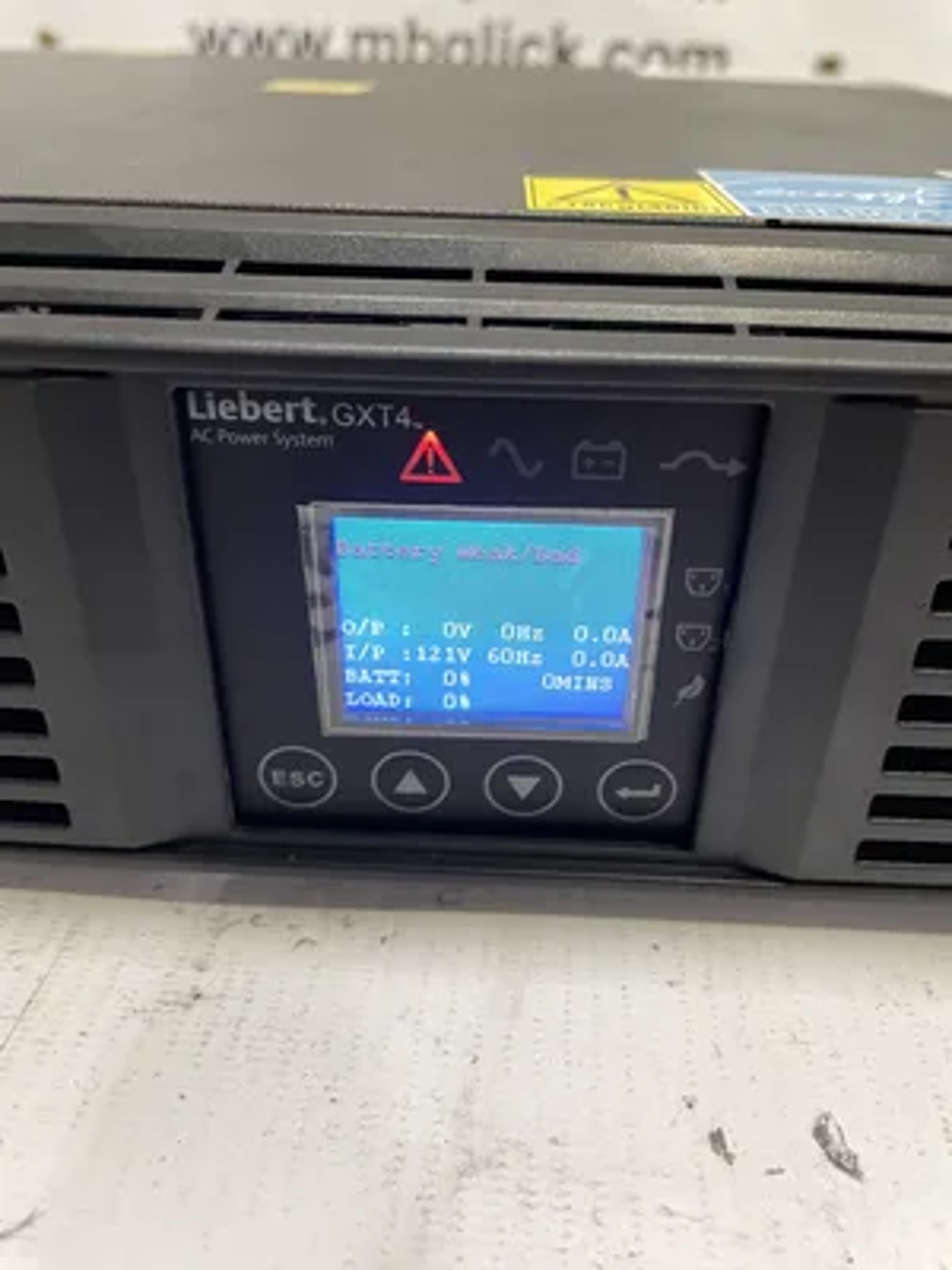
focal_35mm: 26
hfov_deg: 53.1
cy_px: 635
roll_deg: -4.1
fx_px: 953
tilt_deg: -31.8
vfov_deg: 67.3
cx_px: 476
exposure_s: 1/60
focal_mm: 4.2
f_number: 1.6
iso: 200
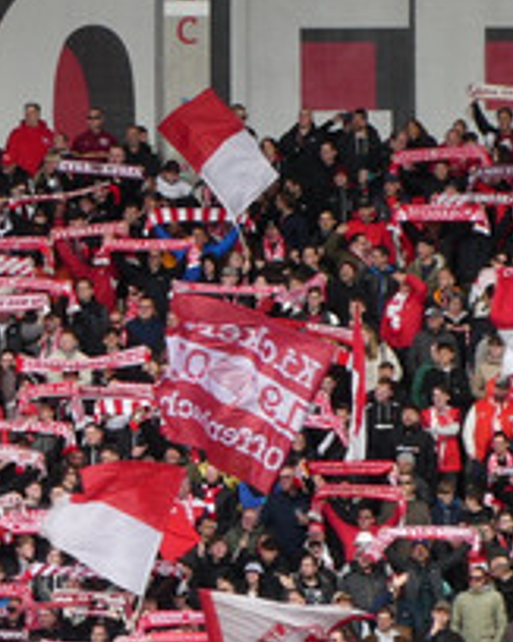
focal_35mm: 462
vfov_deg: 4.2
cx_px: -135
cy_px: 611
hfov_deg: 3.3
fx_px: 8775
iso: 80
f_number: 5.4
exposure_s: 1/125
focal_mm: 27.1
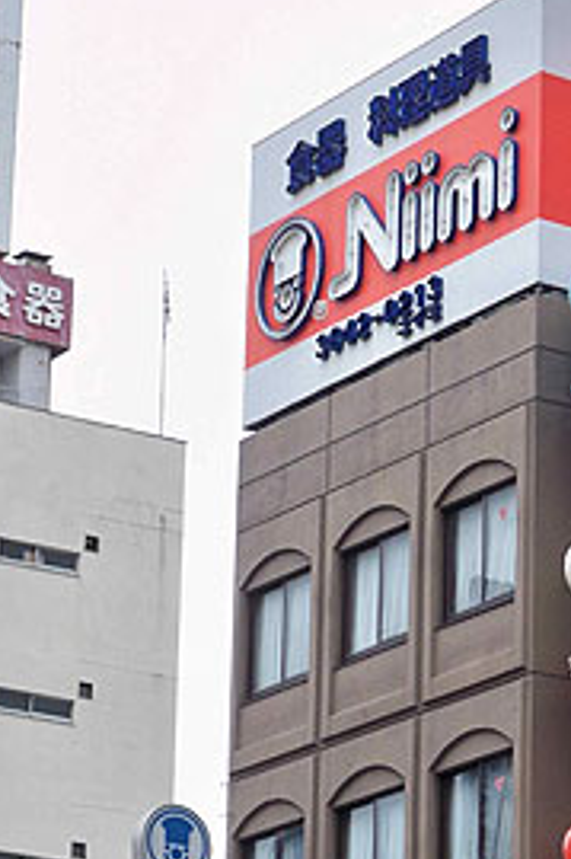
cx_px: 581
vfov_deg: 11.9
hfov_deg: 8.0
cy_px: 789
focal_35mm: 171
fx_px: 4073
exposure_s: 1/125
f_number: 5.1
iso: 64
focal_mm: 15.1
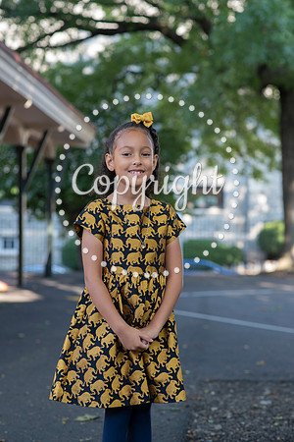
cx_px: 147
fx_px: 1041
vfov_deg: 23.9
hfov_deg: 16.1
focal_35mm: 85
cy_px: 221
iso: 800
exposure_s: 1/250
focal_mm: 85
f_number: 4.5
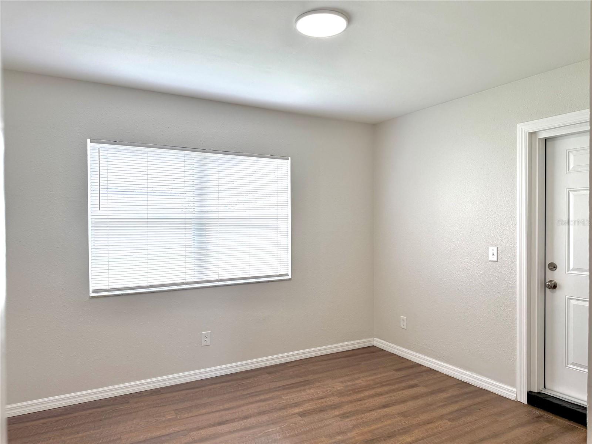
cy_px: 222
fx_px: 410
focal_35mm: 24
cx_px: 296
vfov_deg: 56.8
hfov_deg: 71.6
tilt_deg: -0.8
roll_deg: +0.0
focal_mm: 6.76
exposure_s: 1/240
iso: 125
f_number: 1.78
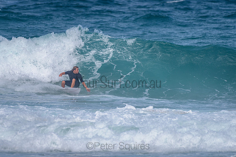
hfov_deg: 3.4
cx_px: 97
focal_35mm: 613
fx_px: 4022
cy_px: 67
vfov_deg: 2.2
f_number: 5.6
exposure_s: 1/2000
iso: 125
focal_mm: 500
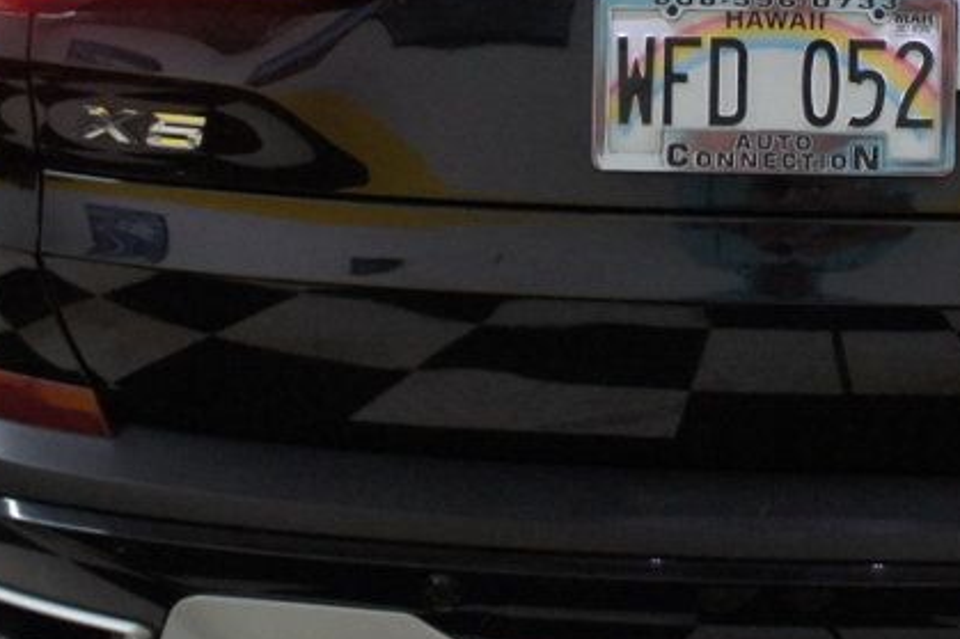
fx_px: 1759
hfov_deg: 29.8
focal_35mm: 66
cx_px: 774
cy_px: 90
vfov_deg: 20.3
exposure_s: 1/125
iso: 1600
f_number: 3.5
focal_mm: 18
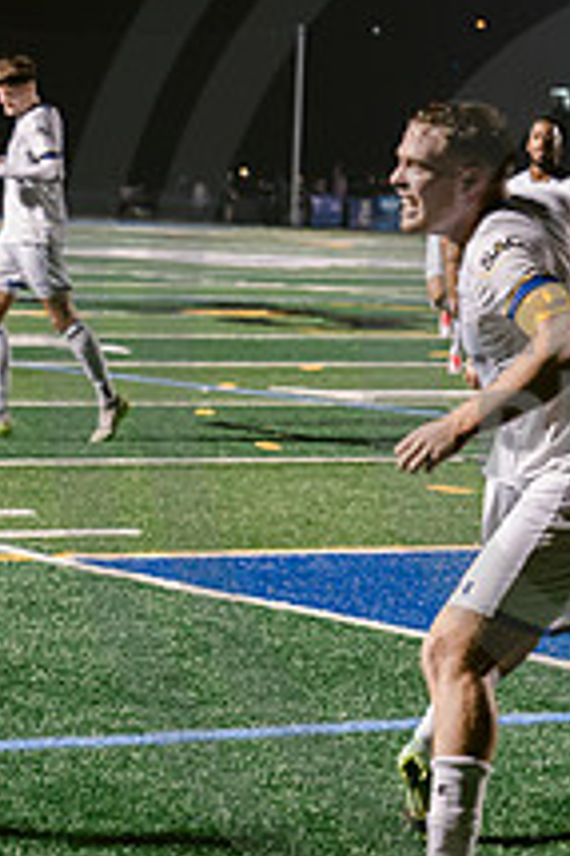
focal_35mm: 189
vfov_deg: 10.9
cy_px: 364
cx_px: 753
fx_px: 4496
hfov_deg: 7.2
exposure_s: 1/200
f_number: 4
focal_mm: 70
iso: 2500
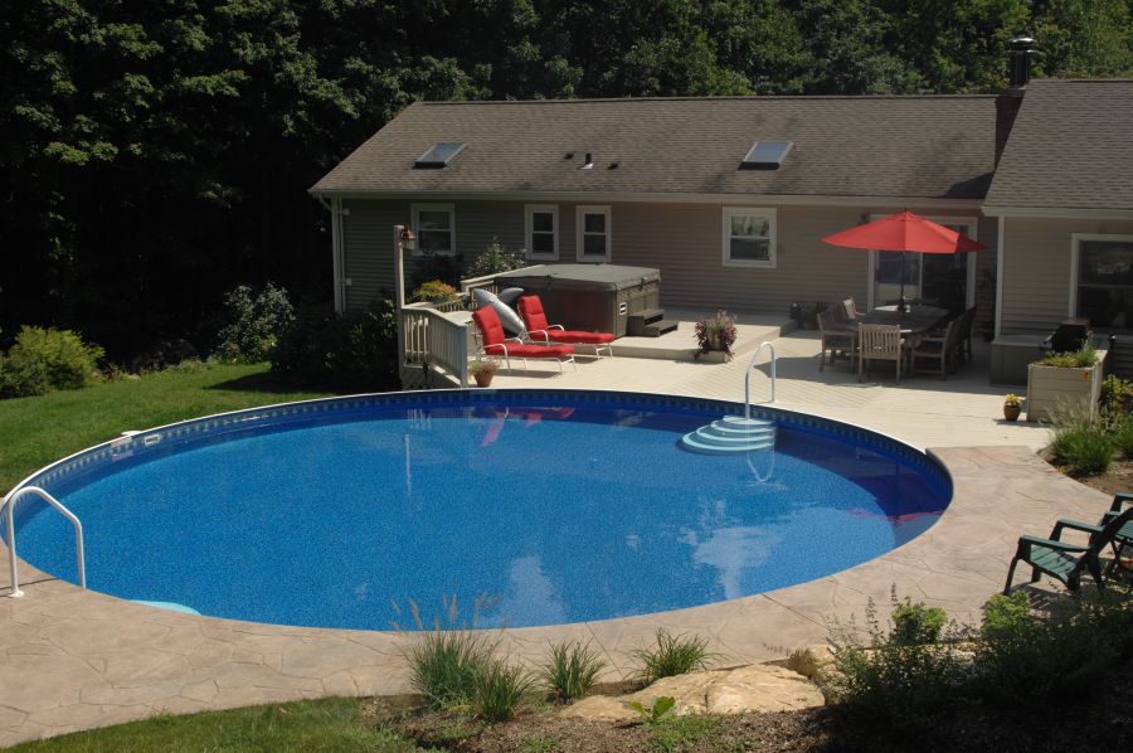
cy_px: 376
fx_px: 1320
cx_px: 566
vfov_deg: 31.8
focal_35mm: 42
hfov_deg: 46.4
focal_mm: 28
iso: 100
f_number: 7.6
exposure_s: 1/200
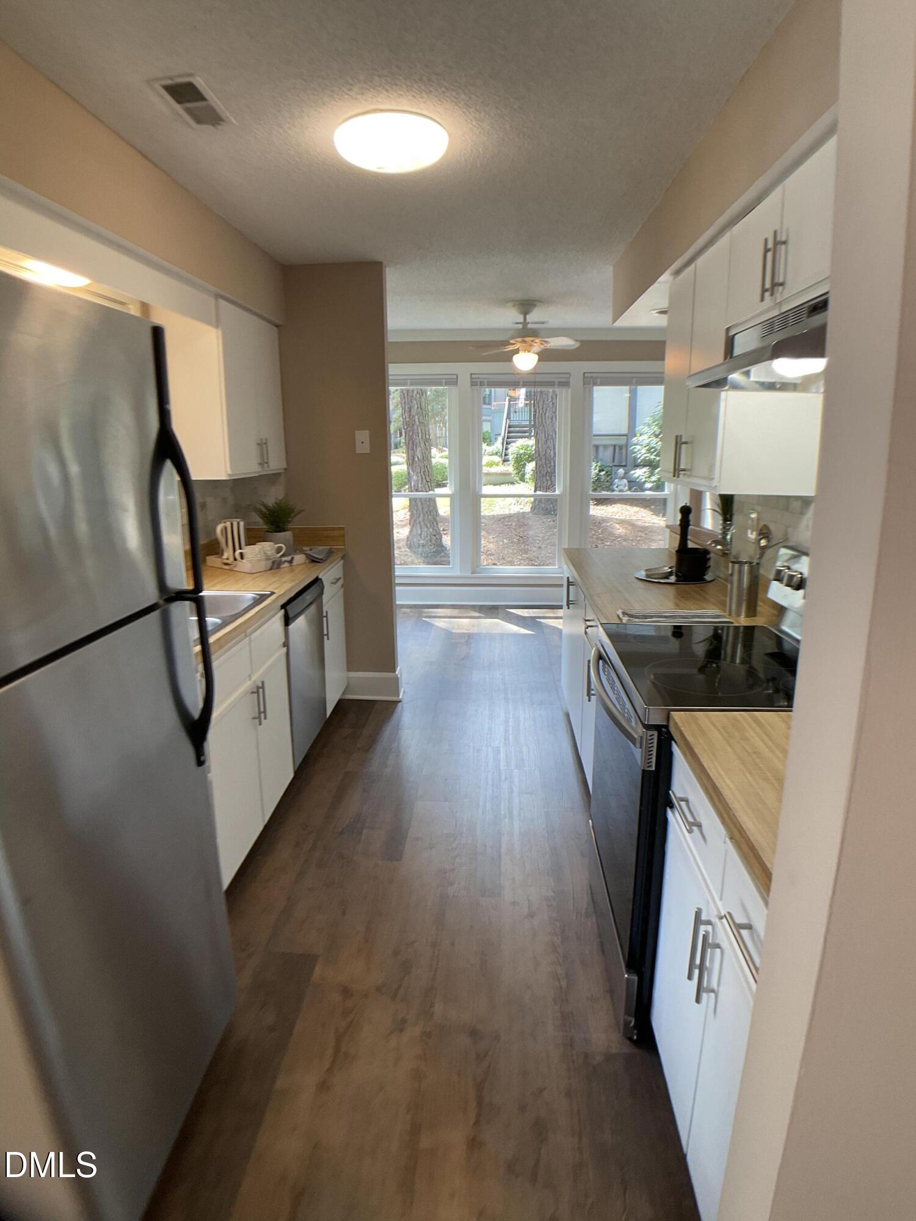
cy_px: 610
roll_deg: +0.2
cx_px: 458
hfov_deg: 48.2
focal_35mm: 29
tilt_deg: -13.5
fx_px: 1023
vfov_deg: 61.7
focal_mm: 3
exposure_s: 1/60
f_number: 1.8
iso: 50
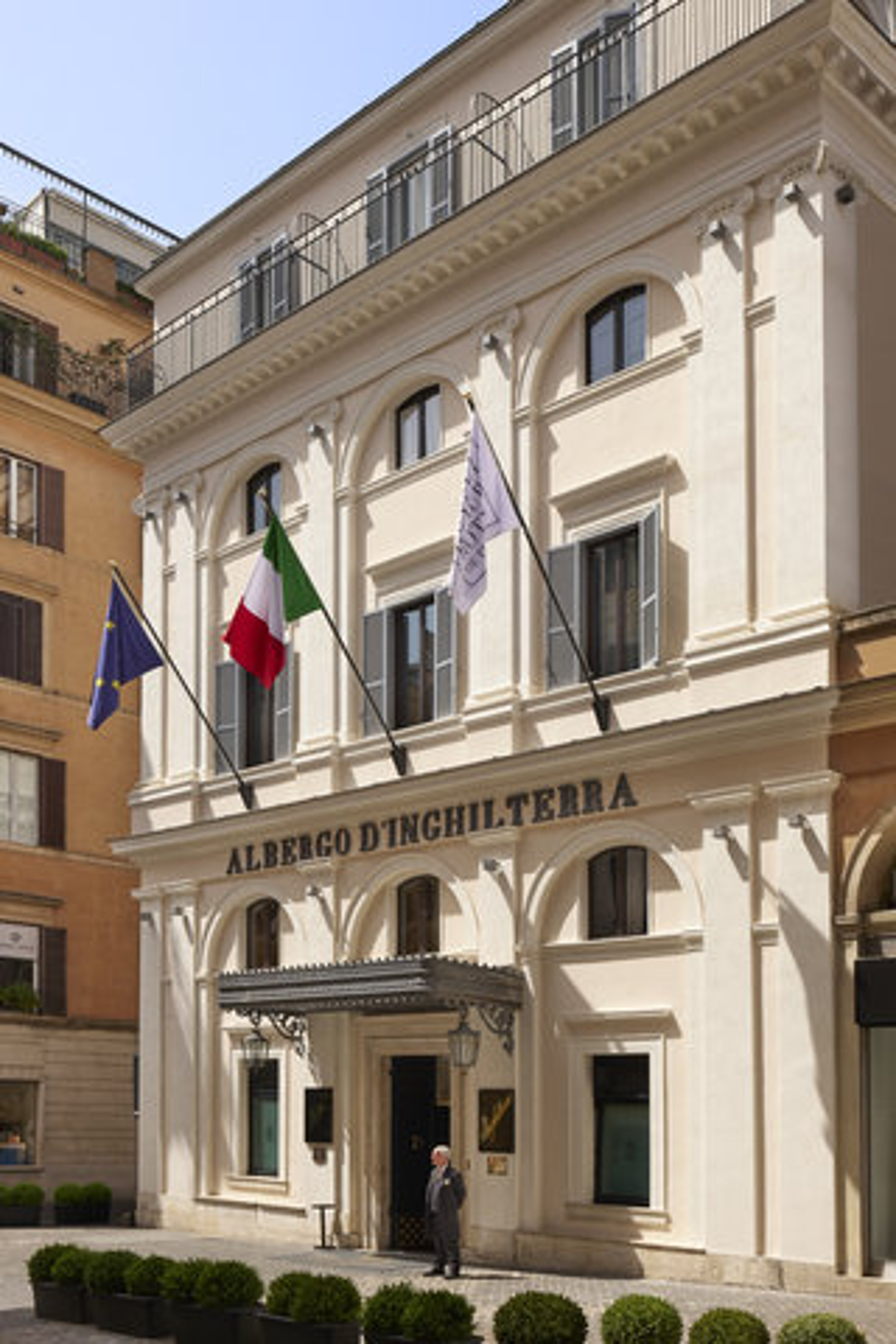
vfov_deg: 63.7
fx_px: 1083
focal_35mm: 29
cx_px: 448
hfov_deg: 45.0
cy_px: 672
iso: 200
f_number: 14
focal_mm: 29
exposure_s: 1/100
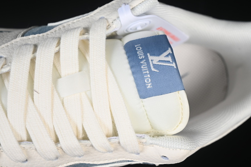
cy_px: 84
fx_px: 523
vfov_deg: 18.2
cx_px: 126
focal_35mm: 75
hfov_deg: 27.0
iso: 160
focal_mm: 50
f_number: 7.1
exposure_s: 1/80
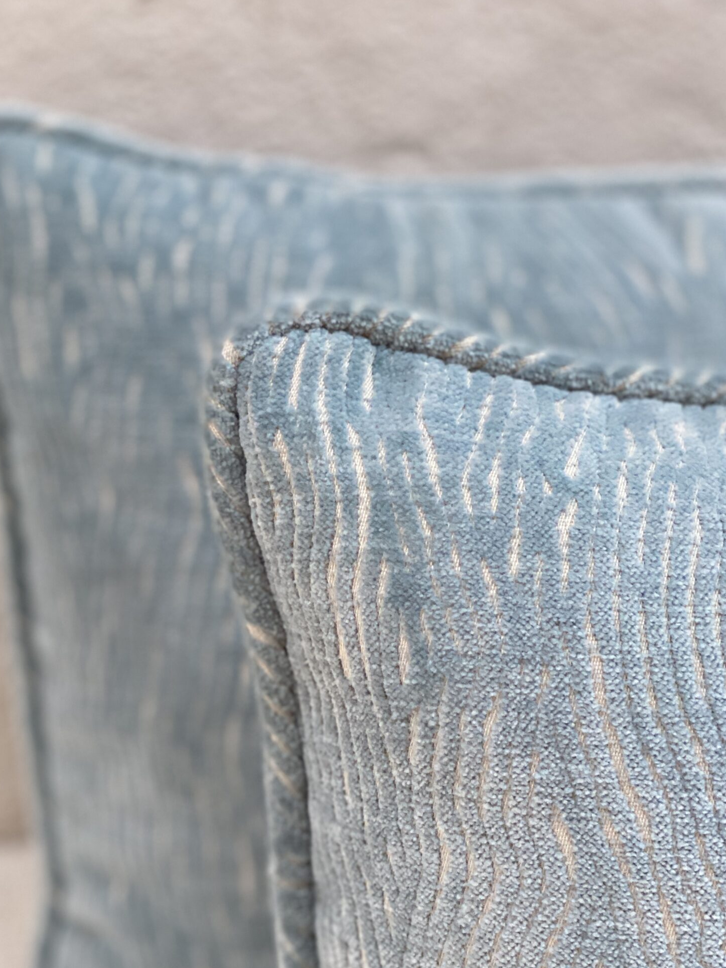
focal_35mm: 69
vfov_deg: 28.0
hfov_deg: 21.3
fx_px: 1929
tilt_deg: -27.1
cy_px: 621
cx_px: 333
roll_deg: -2.8
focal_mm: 6
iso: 160
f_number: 2
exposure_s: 1/122
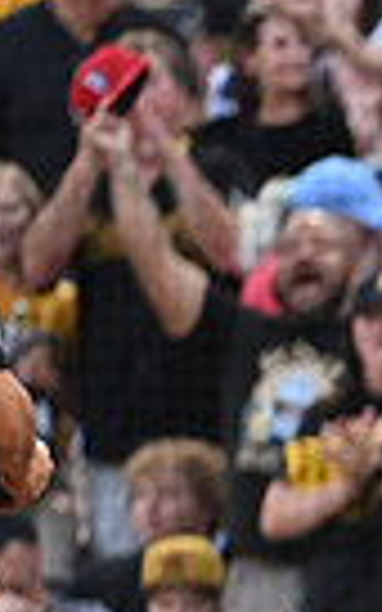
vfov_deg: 1.6
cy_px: 594
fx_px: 22371
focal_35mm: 1343
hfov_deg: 1.0
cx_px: 1294
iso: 2500
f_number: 4
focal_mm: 310
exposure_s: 1/1600
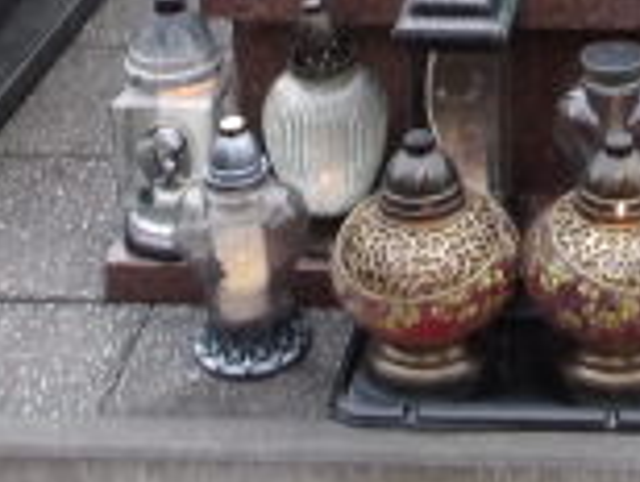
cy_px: -337
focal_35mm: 112
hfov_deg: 17.0
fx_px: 2074
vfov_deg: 12.3
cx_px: 686
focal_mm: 4.9
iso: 225
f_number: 3
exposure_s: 1/60
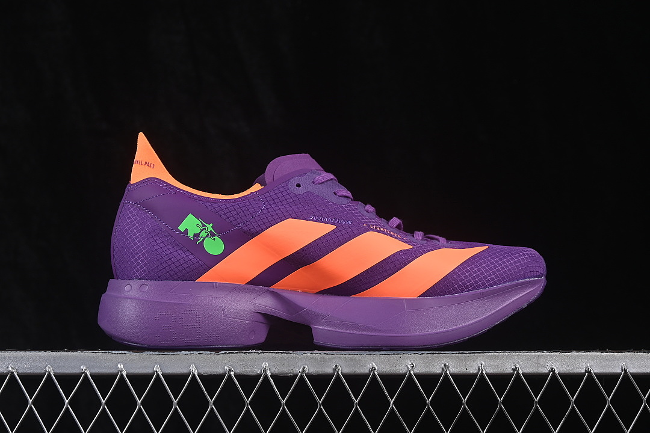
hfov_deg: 27.0
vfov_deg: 18.2
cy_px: 216
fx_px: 1354
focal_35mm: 75
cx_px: 325
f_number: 8
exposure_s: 1/80
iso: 160
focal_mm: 50
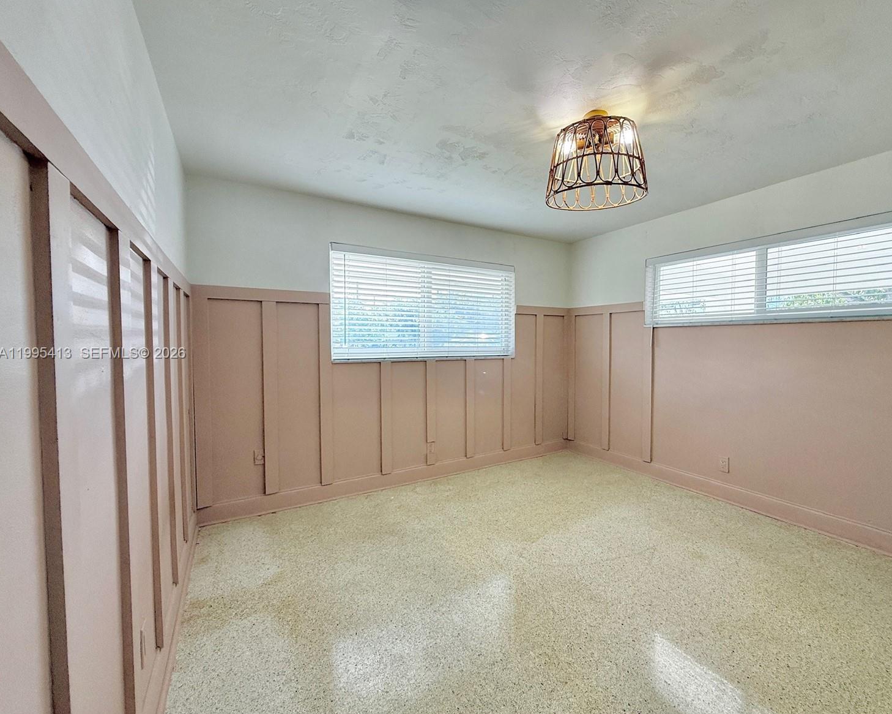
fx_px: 396
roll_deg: -0.3
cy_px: 354
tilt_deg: -1.7
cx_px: 485
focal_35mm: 15
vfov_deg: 84.0
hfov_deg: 96.6
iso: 80
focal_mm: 2.22
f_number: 2.2
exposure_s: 1/120
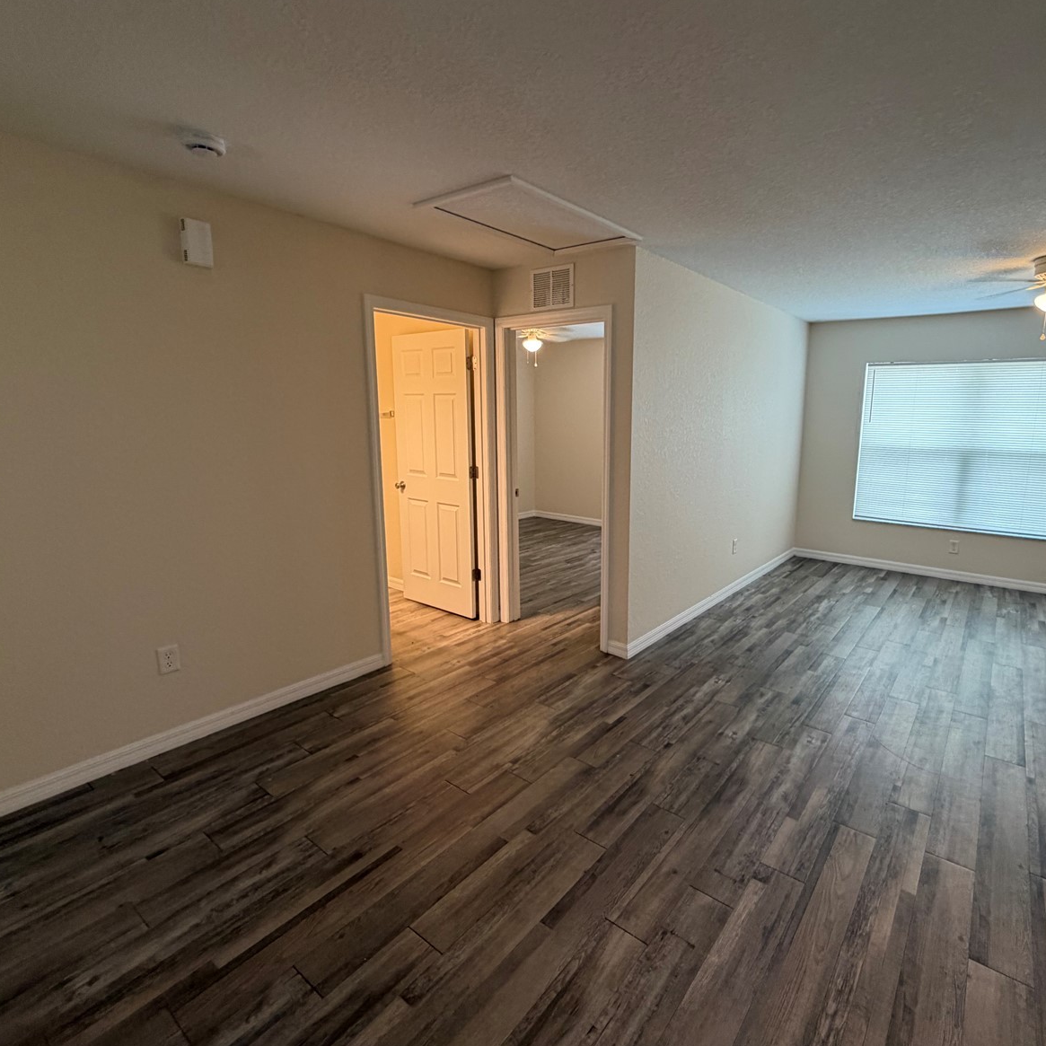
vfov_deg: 84.0
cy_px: 513
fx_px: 581
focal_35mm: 17
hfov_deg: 83.3
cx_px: 608
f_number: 2.2
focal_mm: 2.22
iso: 250
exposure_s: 1/60
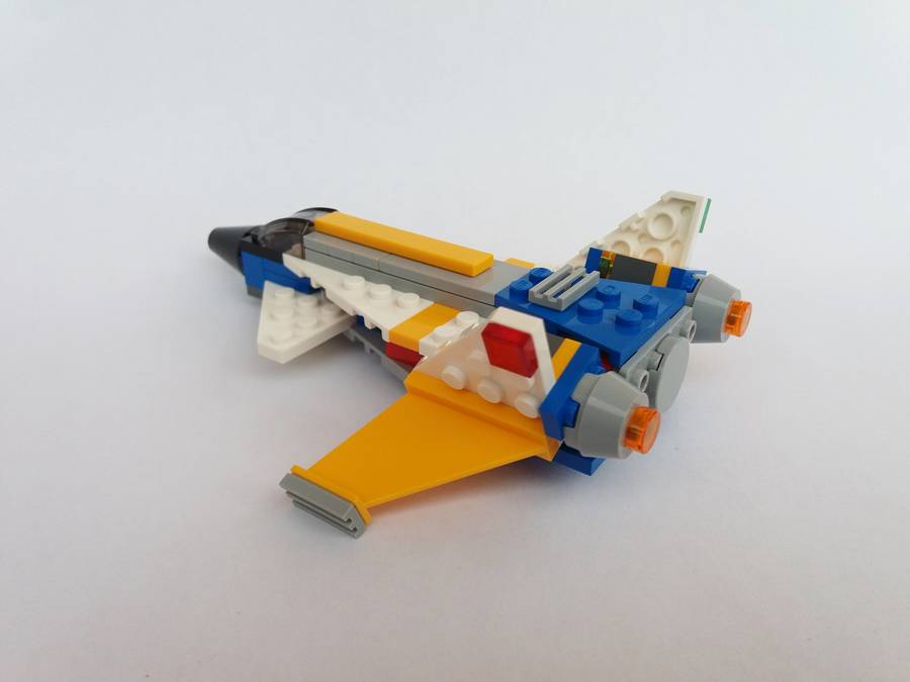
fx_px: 736
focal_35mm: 28
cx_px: 455
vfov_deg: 49.7
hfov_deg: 63.4
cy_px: 341
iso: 64
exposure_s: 1/518
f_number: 1.9
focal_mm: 3.7
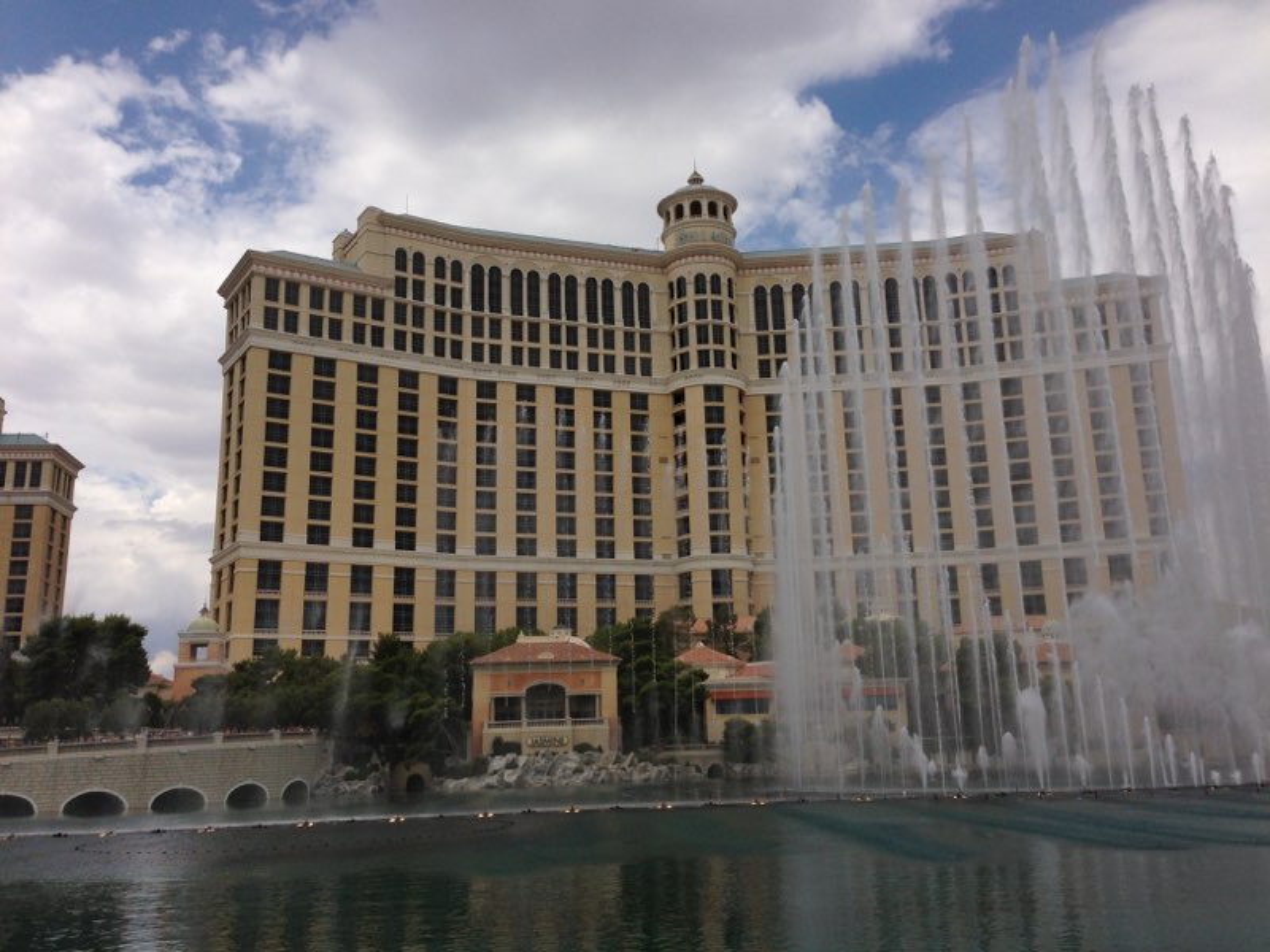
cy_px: 476
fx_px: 1211
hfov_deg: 55.4
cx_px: 635
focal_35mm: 33
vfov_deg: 42.9
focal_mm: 4.13
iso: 50
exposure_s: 1/3876
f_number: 2.4
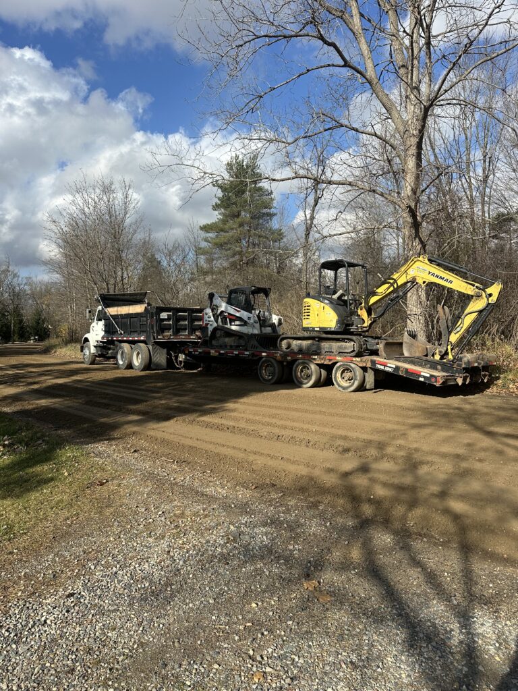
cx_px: 259
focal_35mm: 24
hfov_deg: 56.8
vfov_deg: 71.6
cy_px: 346
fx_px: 479
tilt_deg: -1.8
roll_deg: +0.8
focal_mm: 6.86
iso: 80
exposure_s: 1/4762
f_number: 1.78
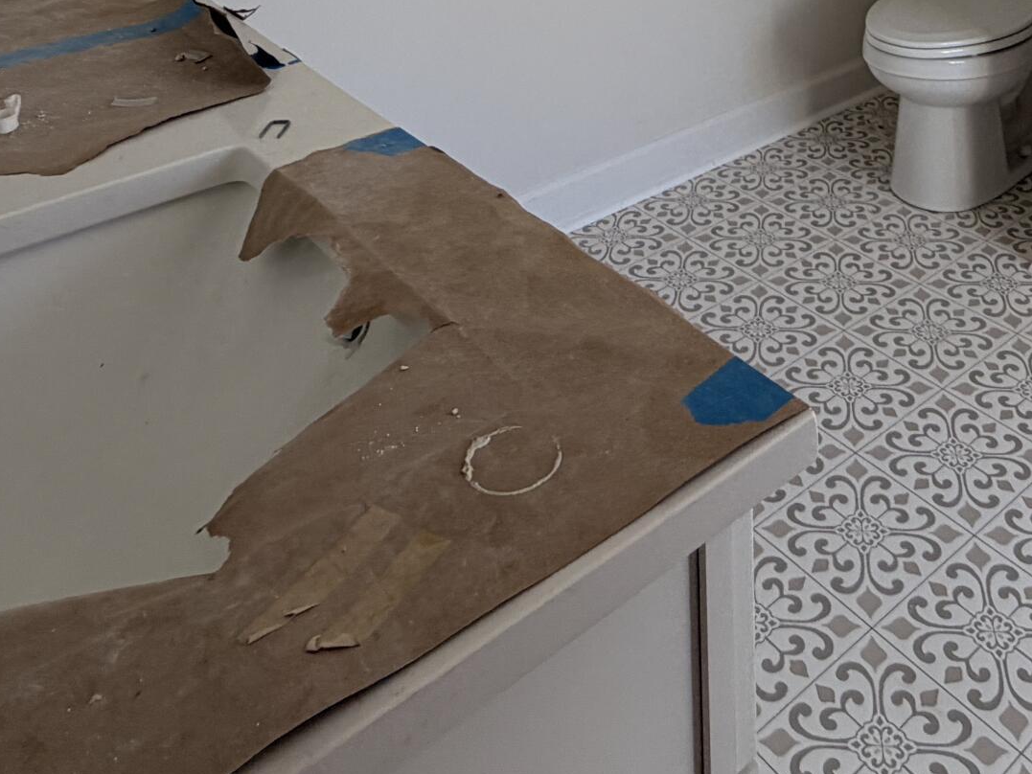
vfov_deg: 28.5
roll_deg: +0.3
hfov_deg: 46.8
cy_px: -289
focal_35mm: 39
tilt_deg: -1.6
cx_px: 722
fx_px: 1163
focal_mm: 2.22
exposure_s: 1/121
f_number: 2.2
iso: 64
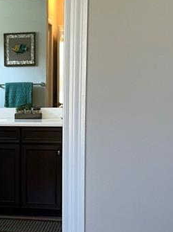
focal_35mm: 86
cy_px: 152
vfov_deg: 22.7
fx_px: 573
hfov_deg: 16.4
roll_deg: +0.6
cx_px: -39
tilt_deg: -8.3
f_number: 1.78
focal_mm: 6.86
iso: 50
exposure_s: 1/28
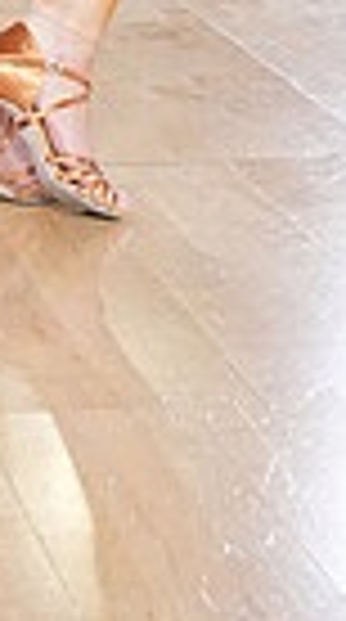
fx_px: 3118
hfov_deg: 6.2
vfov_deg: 10.3
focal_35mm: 190
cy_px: -675
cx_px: -272
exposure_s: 1/200
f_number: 6.3
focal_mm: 43
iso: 5000
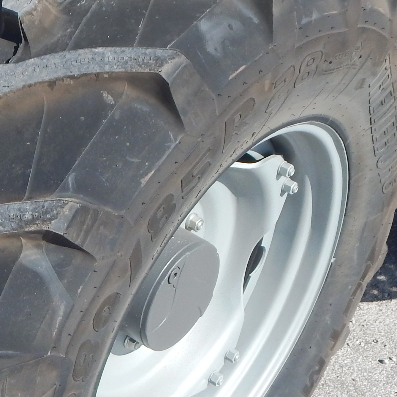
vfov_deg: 25.7
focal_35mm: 67
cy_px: 205
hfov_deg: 25.3
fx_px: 869
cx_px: 87
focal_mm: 4
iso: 125
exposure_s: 1/1500
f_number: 3
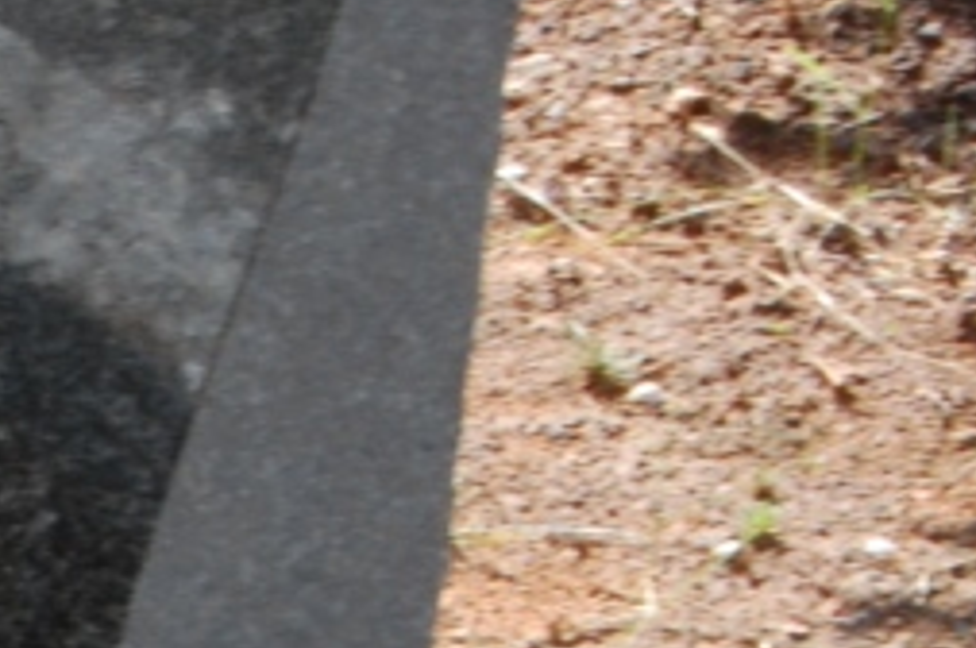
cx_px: -721
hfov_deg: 6.1
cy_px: 619
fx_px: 9044
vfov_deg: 4.1
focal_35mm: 334
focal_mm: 55
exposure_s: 1/30
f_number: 22
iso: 450
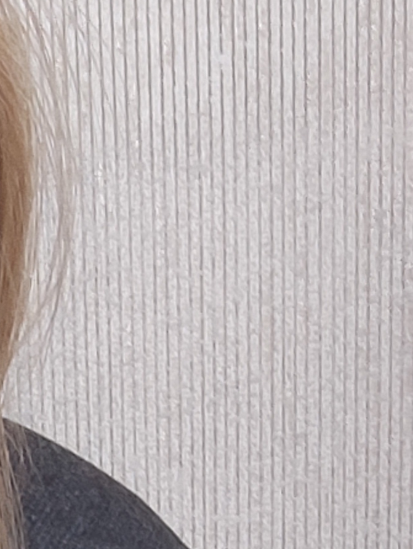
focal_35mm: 104
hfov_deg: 11.9
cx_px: -530
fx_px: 1651
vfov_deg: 15.5
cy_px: 1062
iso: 101
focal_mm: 3.49
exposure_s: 1/33
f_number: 2.45
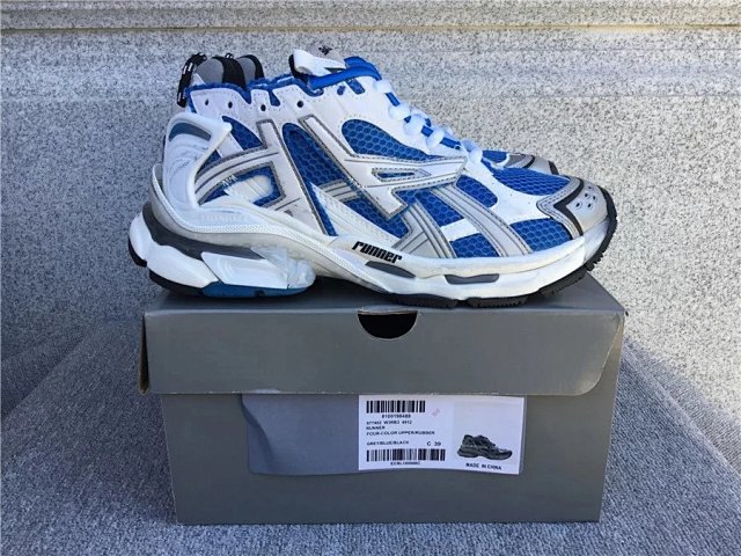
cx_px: 370
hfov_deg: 58.4
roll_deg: +0.6
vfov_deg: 45.4
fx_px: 664
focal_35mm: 31
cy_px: 278
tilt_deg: -18.1
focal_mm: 3.3
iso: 25
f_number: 2.4
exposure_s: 1/199
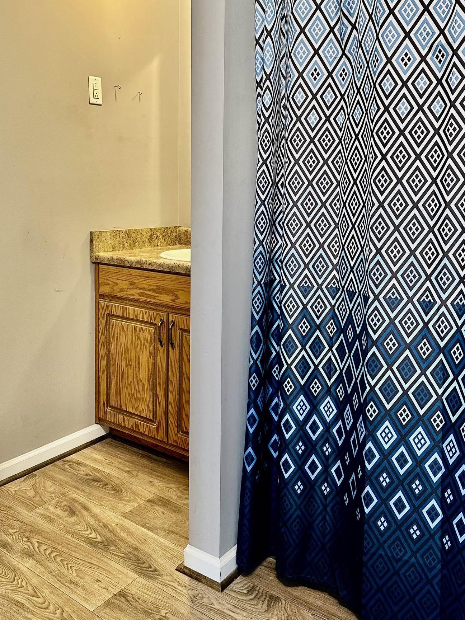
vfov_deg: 56.5
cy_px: 257
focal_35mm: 32
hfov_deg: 44.0
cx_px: 192
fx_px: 573
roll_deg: -0.6
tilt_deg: -6.6
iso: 250
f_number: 1.78
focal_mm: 6.86
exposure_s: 1/60
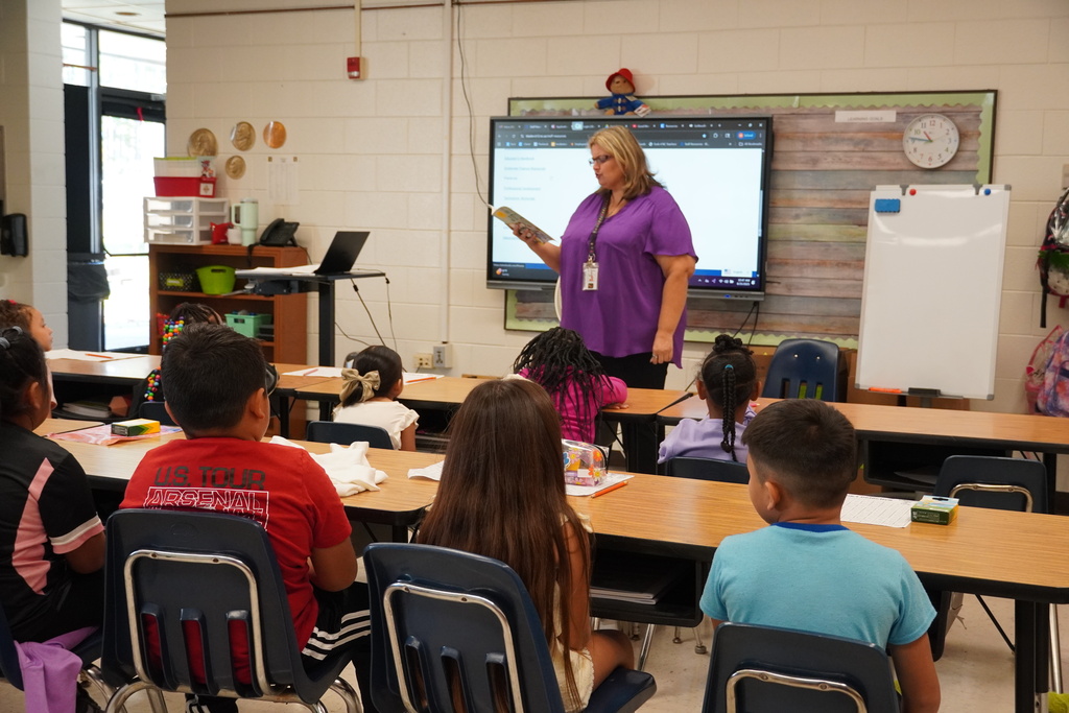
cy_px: 356
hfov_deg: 42.3
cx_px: 534
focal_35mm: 46
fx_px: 1381
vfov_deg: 29.0
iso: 1600
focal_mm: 31
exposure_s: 1/160
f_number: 4.5
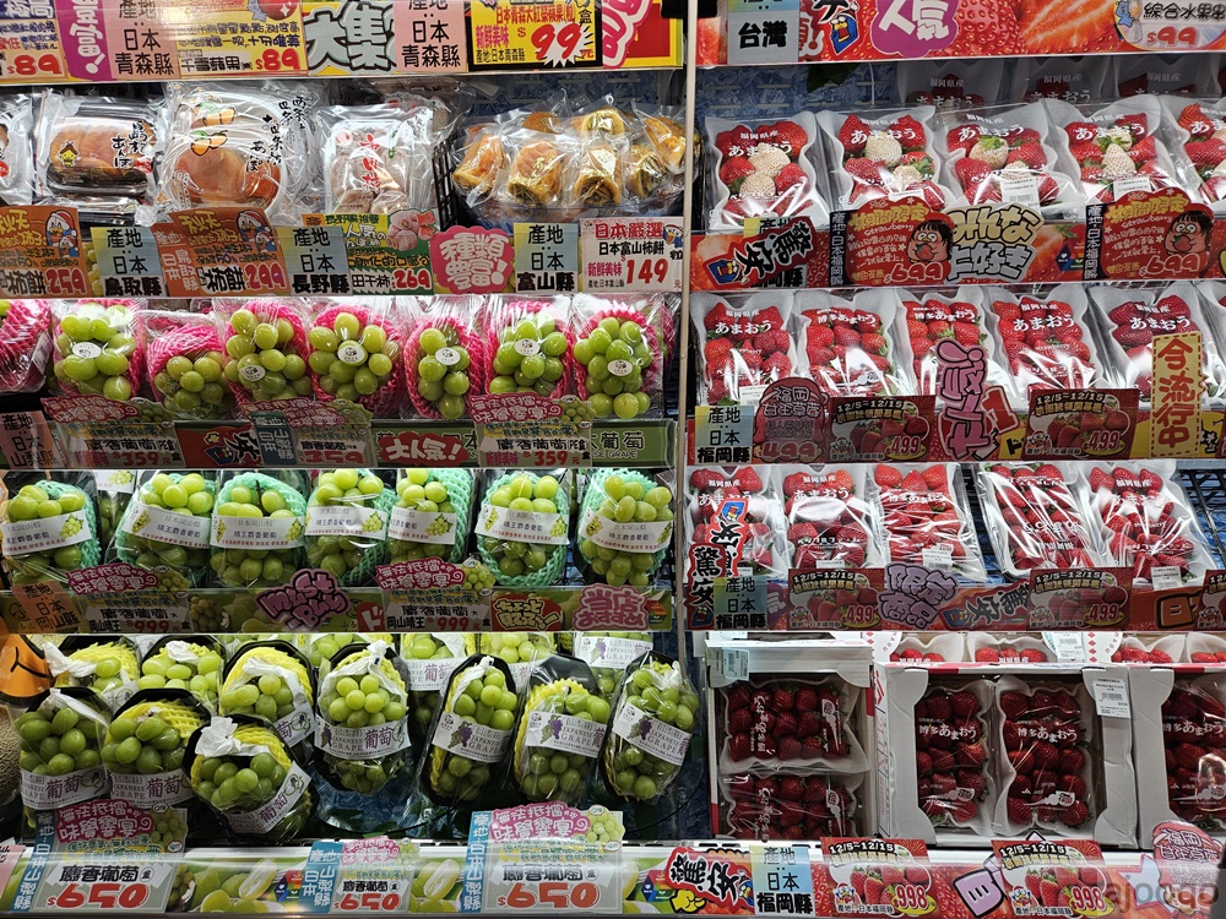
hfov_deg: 73.9
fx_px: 815
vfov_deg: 58.9
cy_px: 460
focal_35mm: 23
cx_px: 613
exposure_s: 1/157
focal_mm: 5.4
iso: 25
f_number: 1.8
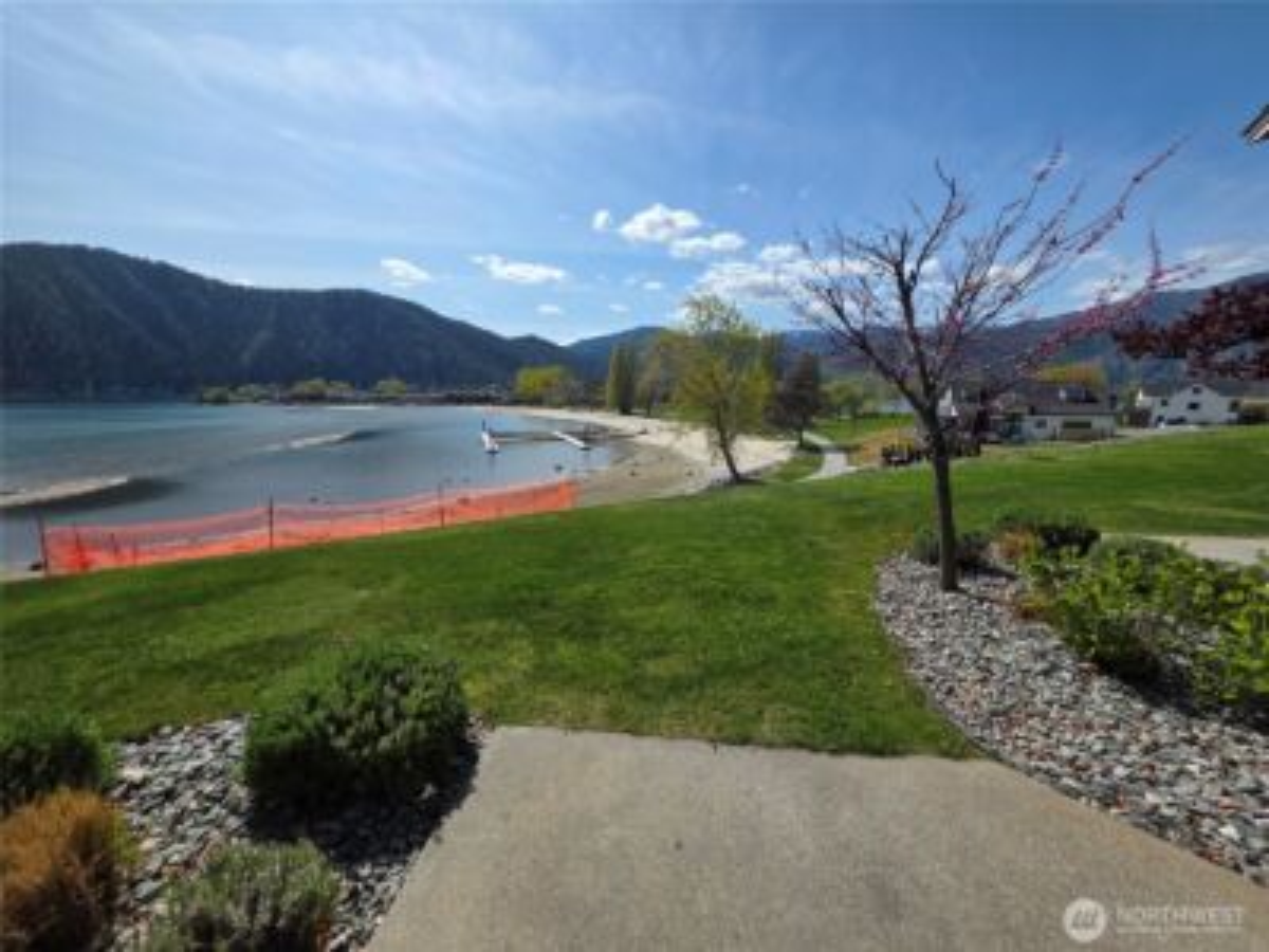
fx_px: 477
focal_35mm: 13
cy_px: 476
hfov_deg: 106.2
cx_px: 634
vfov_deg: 89.9
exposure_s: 1/3677
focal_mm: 2.2
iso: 40
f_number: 1.9
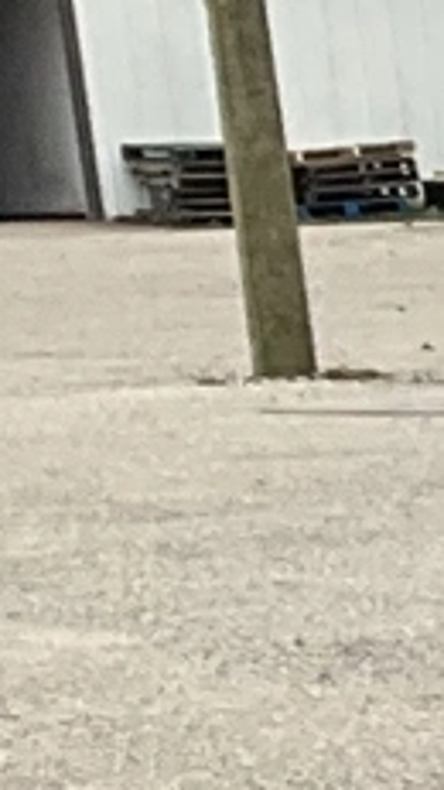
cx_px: 3340
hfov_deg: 3.4
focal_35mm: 274
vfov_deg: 7.5
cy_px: 1648
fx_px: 5733
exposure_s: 1/277
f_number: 1.8
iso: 25
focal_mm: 3
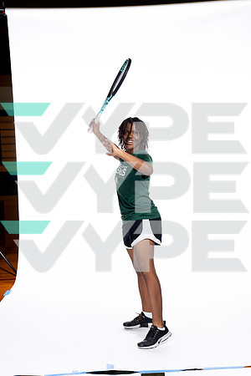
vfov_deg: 28.8
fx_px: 732
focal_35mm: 70
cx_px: 126
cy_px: 188
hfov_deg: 19.5
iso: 400
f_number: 5.6
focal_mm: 70
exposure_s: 1/250
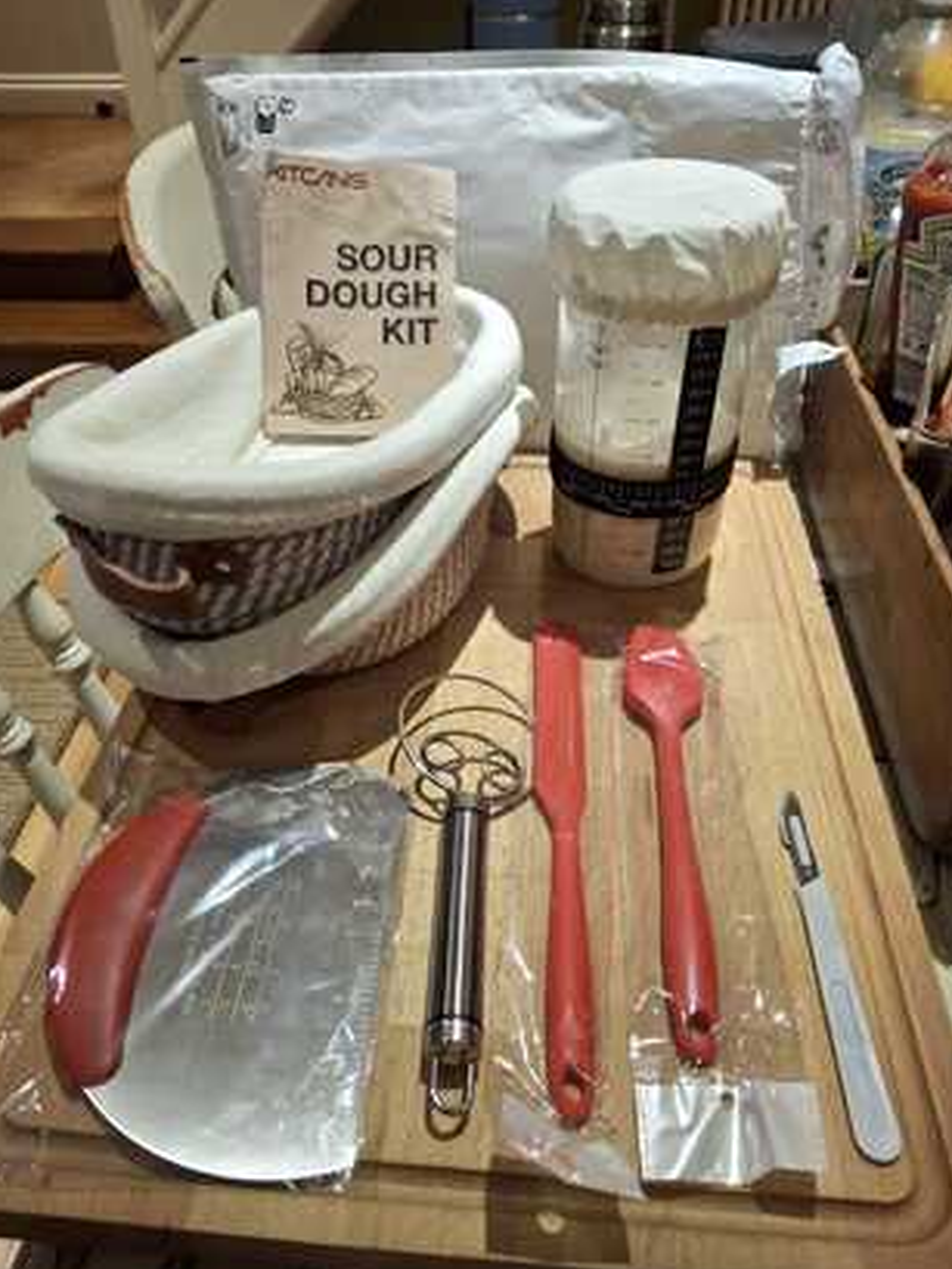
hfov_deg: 53.1
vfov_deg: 67.3
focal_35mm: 26
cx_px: 476
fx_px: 953
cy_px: 633
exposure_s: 1/50
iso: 160
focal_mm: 4.69
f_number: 1.8
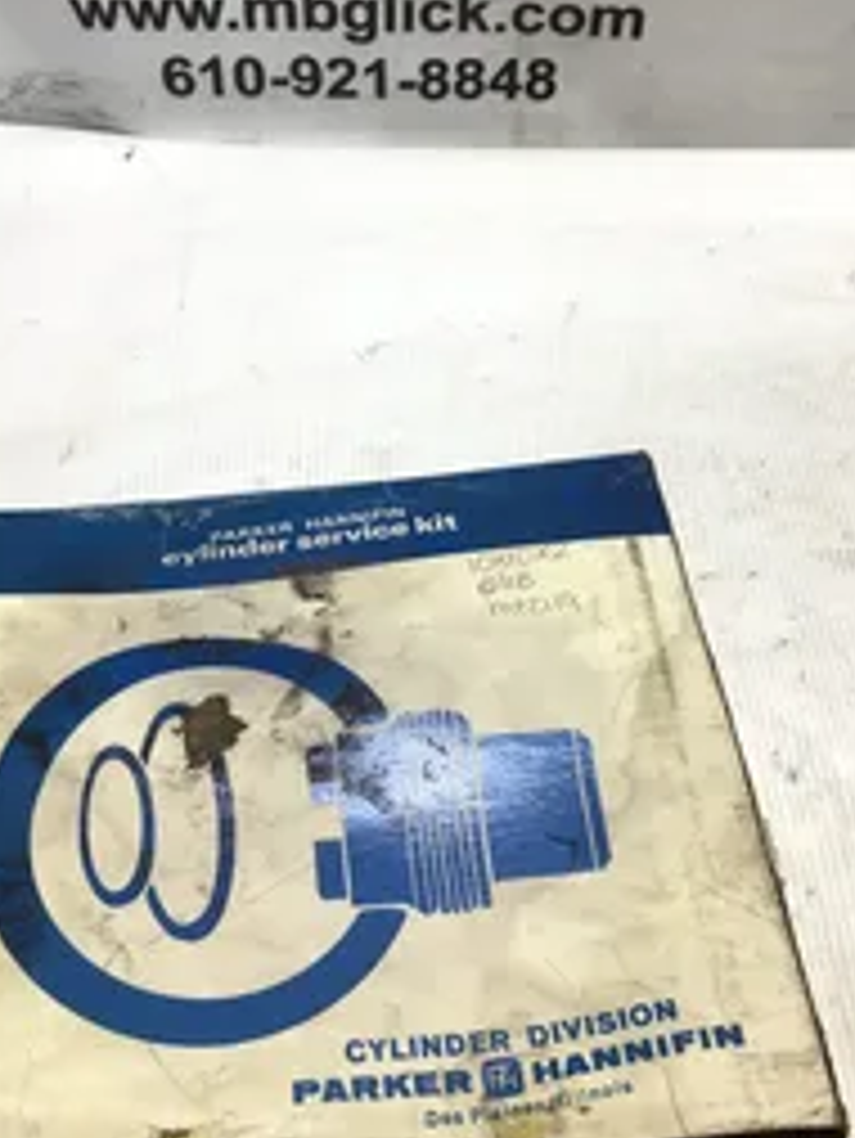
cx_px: 410
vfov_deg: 38.9
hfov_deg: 29.7
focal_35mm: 49
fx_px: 1612
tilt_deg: -48.1
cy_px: 562
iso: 25
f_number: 2.4
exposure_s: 1/120
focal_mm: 3.3
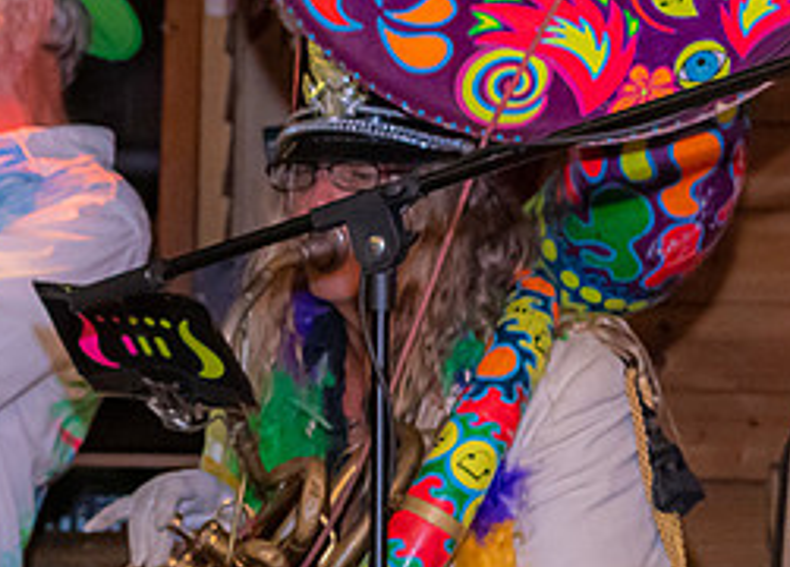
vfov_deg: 7.0
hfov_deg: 9.6
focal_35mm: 207
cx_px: -170
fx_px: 4651
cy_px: 195
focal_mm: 56
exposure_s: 1/160
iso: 2000
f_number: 5.6
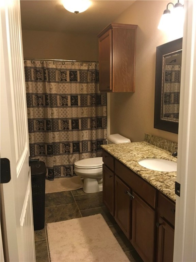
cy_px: 131
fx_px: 219
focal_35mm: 29
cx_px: 98
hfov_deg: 48.2
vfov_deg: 61.7
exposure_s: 1/24
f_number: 2.2
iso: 200
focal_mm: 4.15
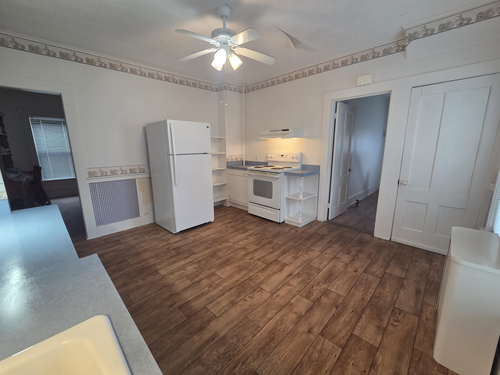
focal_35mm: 13
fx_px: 188
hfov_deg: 106.2
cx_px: 250
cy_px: 188
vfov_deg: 89.9
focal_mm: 2.2
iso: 160
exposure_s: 1/60
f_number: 2.2
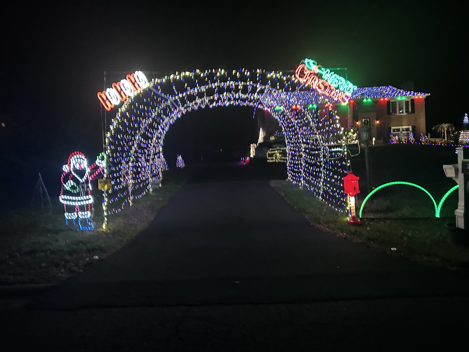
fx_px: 352
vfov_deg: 53.1
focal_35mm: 26
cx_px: 234
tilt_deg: -0.4
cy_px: 176
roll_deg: +2.8
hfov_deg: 67.3
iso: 640
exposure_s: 1/30
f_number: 1.5
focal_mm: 5.7
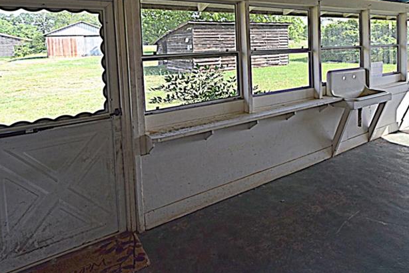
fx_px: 284
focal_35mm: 25
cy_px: 49
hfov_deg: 66.4
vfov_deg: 48.0
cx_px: 314
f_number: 5.6
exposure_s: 1/125
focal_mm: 10
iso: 160
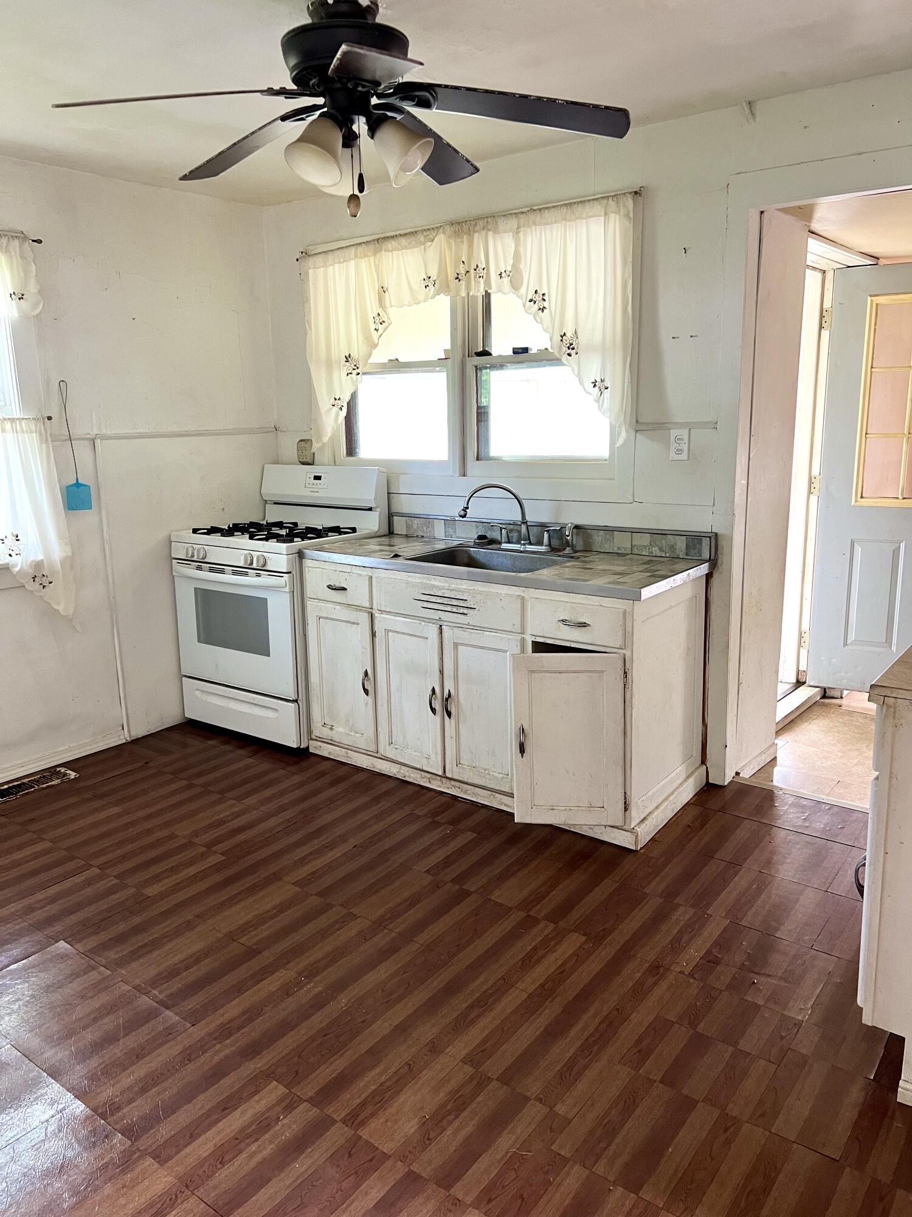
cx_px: 456
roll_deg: +0.3
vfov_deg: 67.3
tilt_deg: -11.2
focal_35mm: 26
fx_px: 913
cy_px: 608
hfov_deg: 53.1
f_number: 1.5
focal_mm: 5.7
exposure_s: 1/60
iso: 250
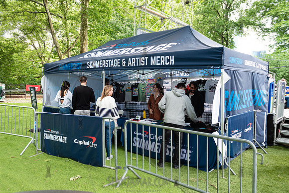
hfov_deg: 62.8
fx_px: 237
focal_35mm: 29
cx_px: 137
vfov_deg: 44.4
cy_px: 96
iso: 500
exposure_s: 1/60
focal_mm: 27
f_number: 4
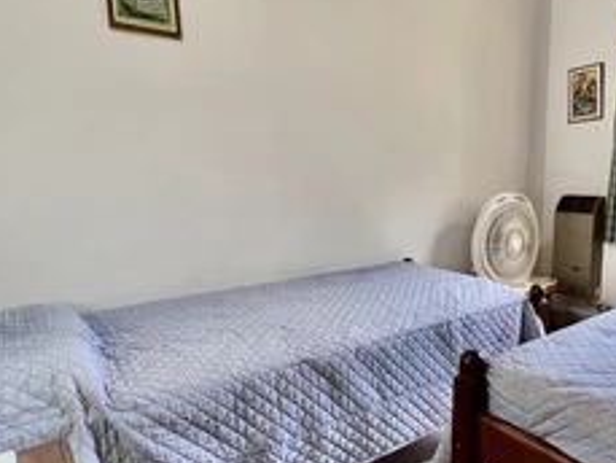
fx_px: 445
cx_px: 406
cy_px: 253
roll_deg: +0.7
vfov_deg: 54.8
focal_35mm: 25
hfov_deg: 67.6
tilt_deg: -10.5
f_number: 1.8
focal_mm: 1.57
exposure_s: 1/100
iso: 200
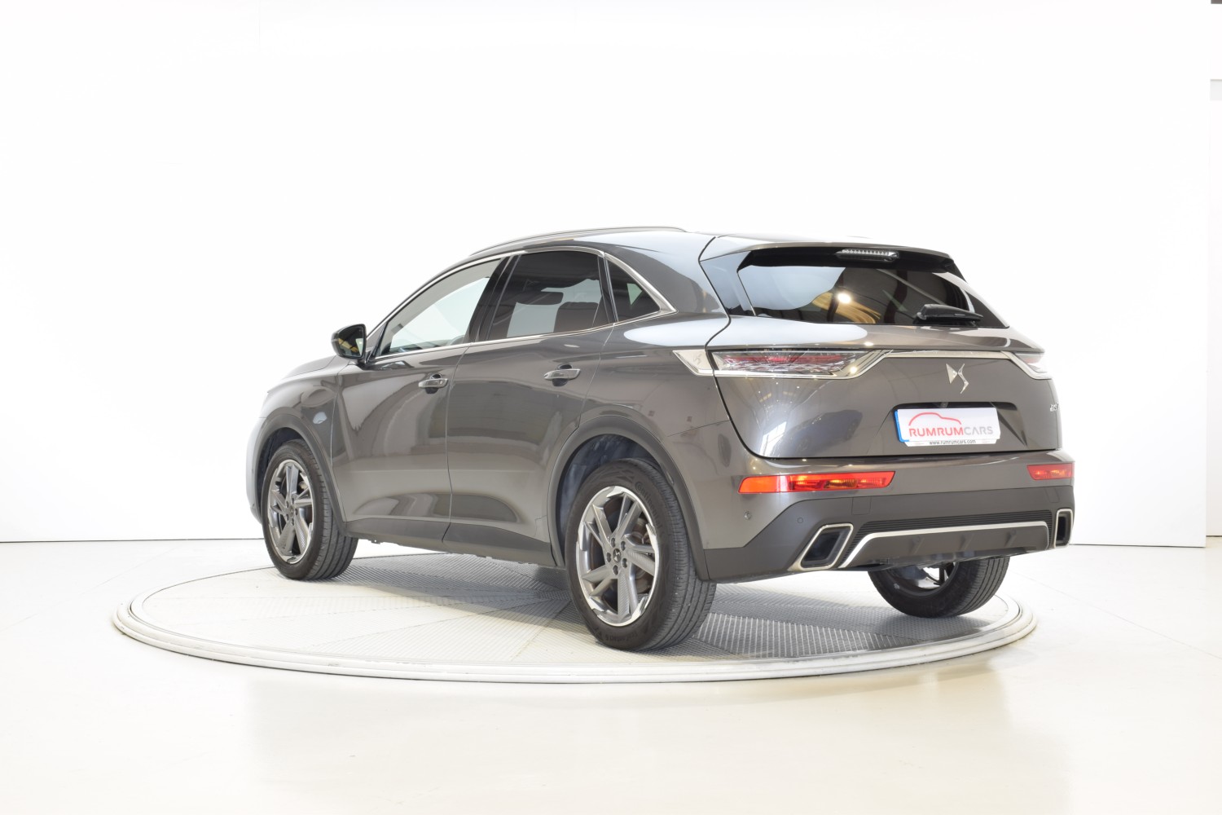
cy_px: 408
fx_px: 1731
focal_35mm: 51
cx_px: 611
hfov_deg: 38.9
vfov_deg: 26.5
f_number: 14
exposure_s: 1/1.3
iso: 100
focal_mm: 34
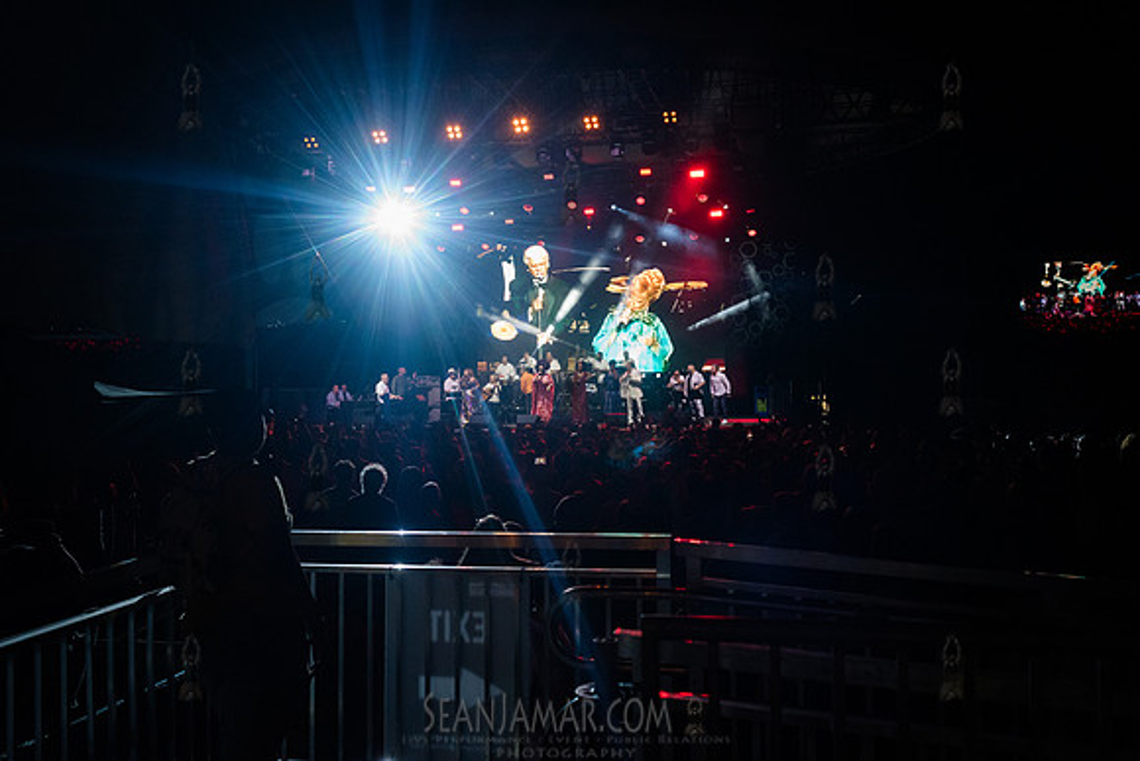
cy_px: 380
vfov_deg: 37.9
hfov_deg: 54.4
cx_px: 570
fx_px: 1109
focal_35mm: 35
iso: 5000
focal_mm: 35
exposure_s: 1/800
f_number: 5
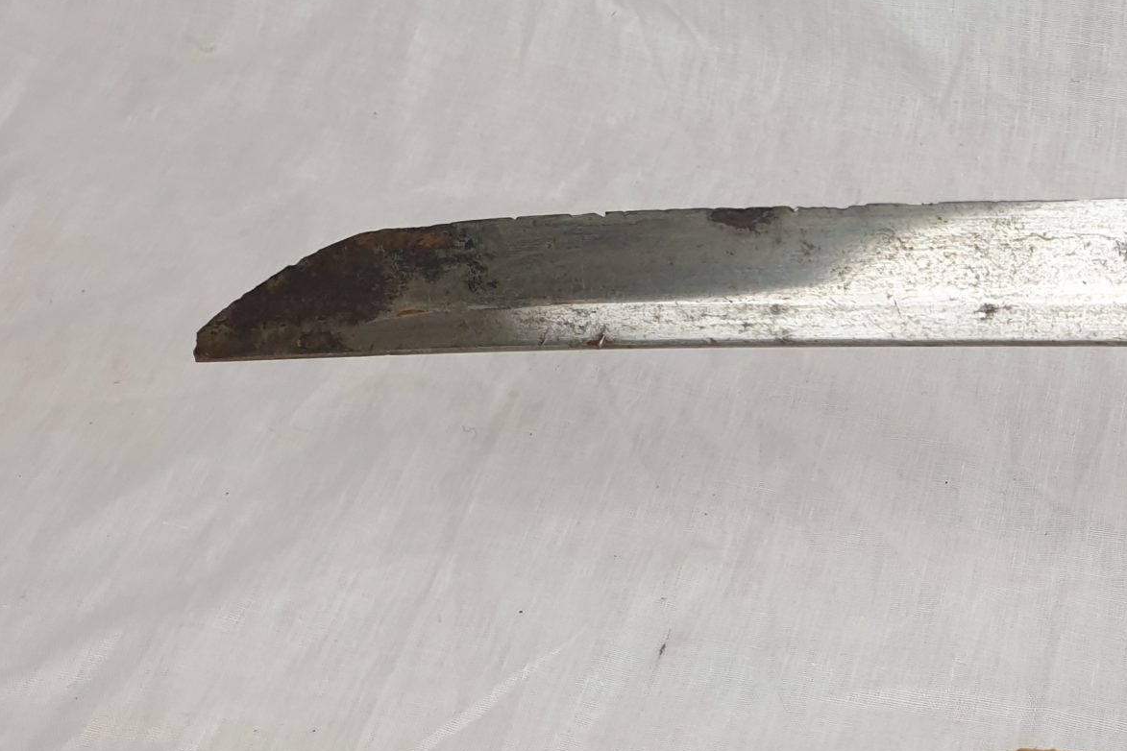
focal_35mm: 59
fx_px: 1847
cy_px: 510
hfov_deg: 31.3
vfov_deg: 22.9
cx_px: 1137
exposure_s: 1/100
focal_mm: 4.3
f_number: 2.4
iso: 80
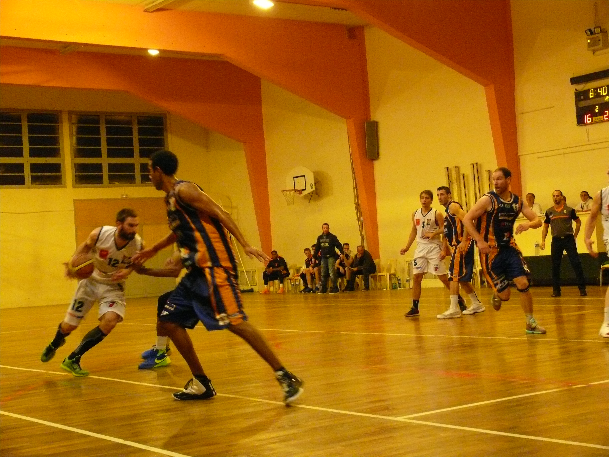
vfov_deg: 24.4
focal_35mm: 60
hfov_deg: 32.2
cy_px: 228
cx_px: 304
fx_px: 1056
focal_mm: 12.6
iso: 800
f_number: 3.2
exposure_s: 1/100
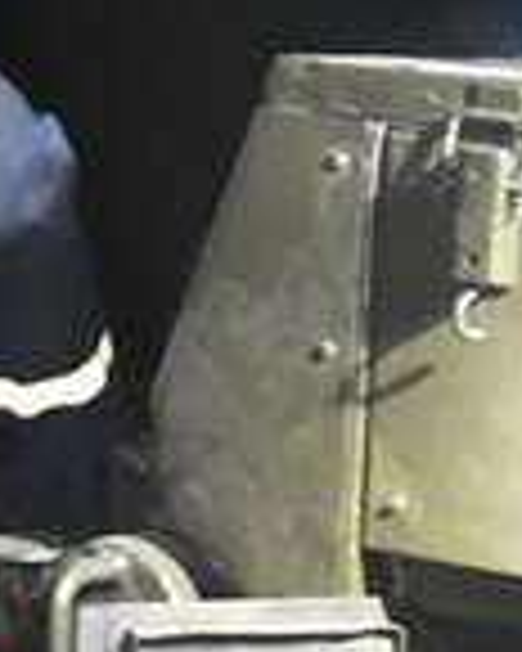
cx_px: -904
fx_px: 4075
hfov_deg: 6.8
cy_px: -130
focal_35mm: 211
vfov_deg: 9.0
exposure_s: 1/60
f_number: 4.2
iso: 6400
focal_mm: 34
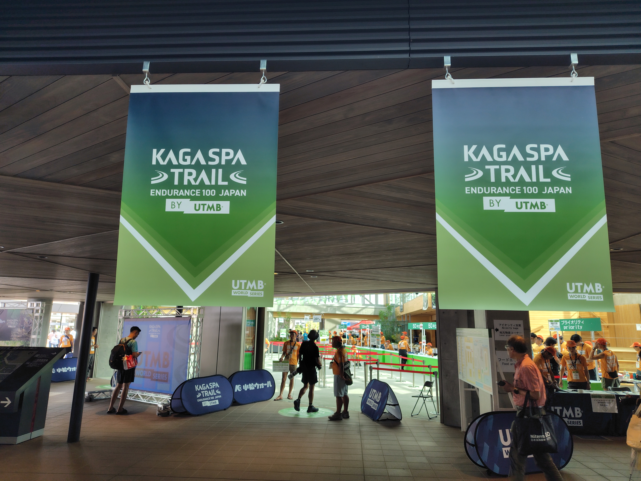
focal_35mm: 23
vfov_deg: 58.9
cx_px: 320
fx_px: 426
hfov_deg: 73.9
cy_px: 240
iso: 89
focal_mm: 5.6
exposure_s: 1/120
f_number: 1.9
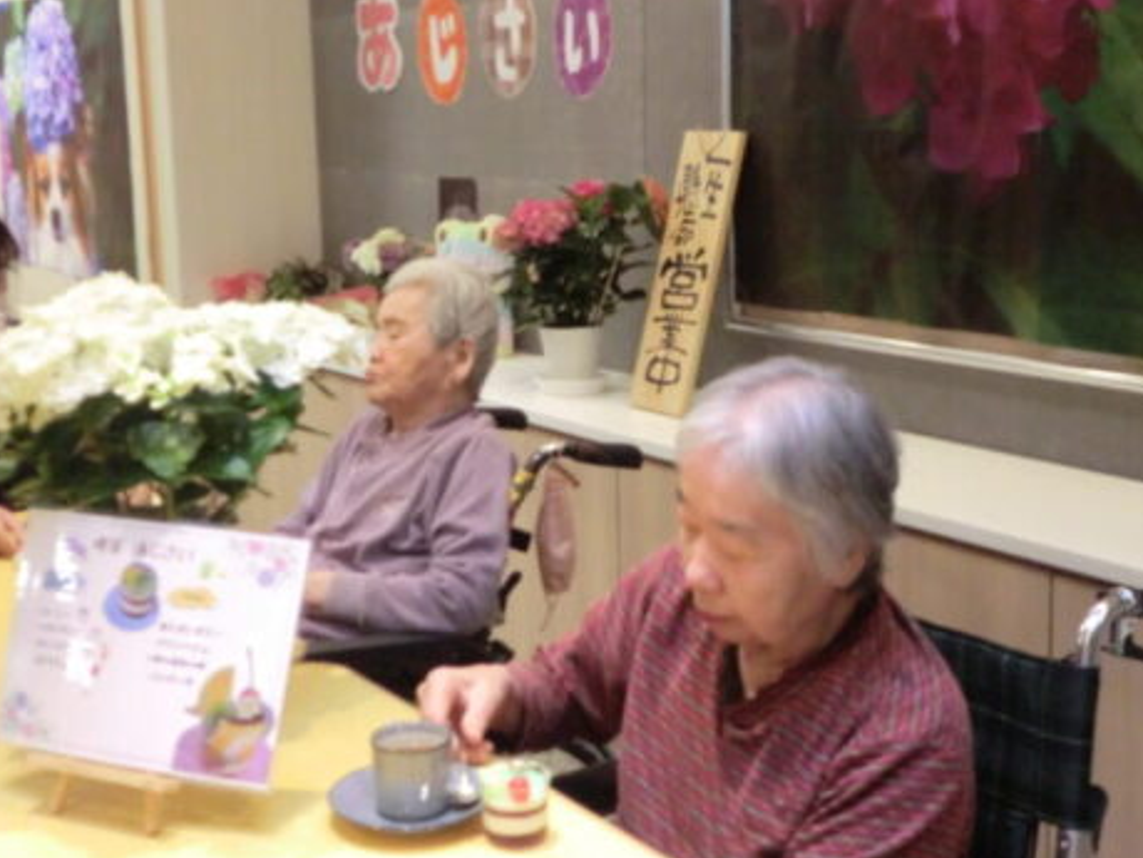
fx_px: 1552
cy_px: 356
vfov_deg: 30.8
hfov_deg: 40.4
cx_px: 514
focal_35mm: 47
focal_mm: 6.58
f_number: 3
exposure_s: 1/60
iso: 500
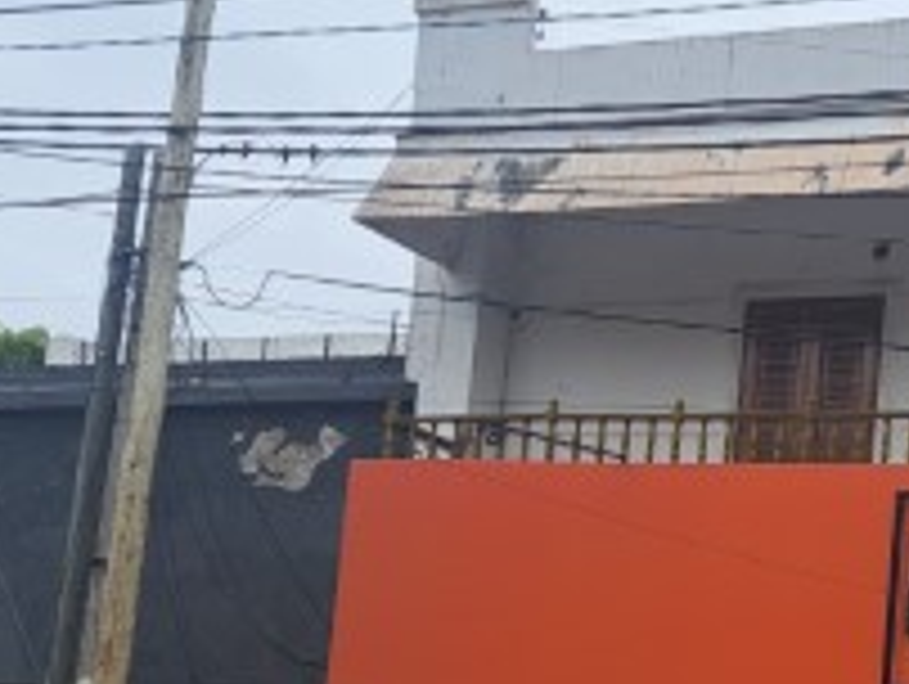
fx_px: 1998
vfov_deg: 19.0
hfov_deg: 24.1
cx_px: 976
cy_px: 630
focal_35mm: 76
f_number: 1.8
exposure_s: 1/100
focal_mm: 5.23
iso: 50
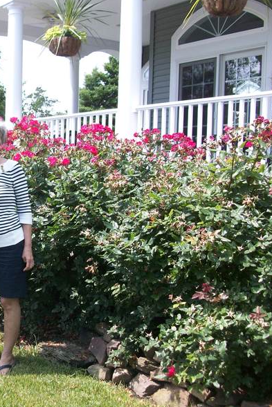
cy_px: 203
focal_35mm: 48
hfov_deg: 26.9
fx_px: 544
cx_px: 15
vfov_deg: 41.1
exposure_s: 1/234
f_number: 2.8
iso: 64
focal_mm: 5.7
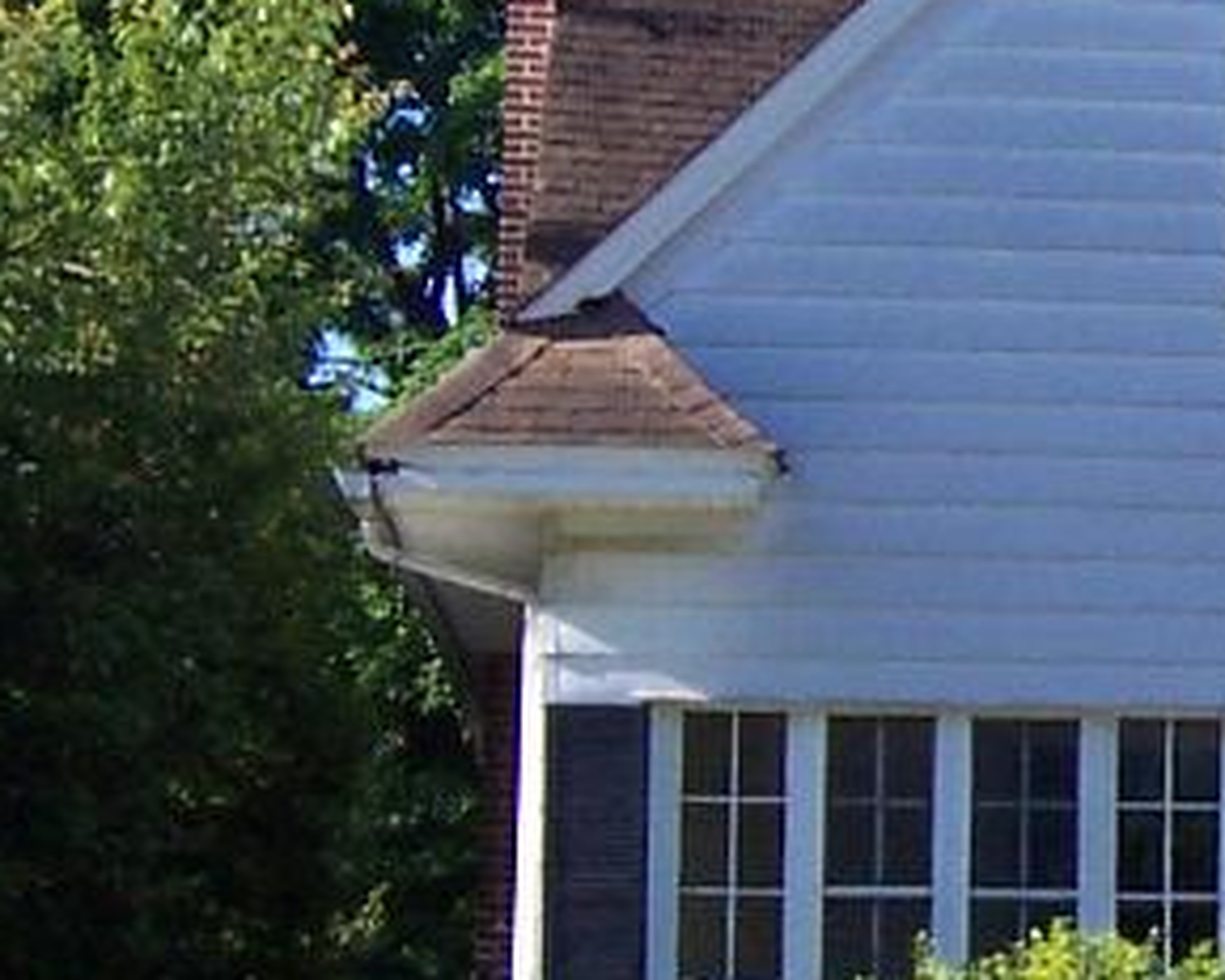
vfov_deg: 10.3
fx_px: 5436
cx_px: 1895
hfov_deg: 12.2
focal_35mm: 150
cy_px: 356
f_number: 5.6
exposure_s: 1/250
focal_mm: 5.6
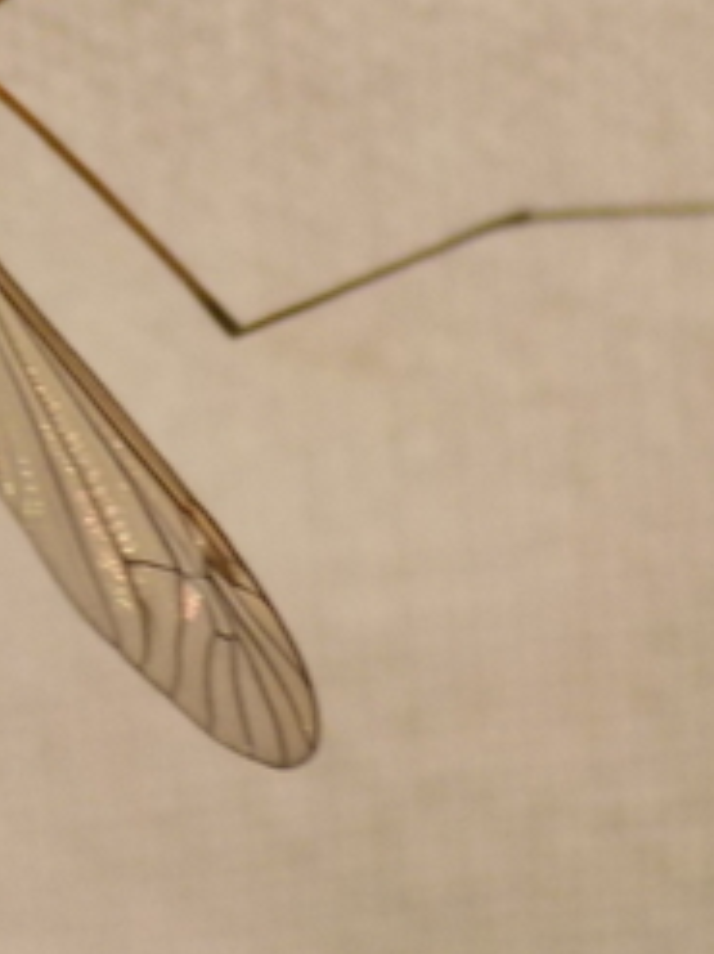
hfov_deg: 3.6
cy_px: 220
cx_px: -71
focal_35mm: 408
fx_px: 11230
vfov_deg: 4.9
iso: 140
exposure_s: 1/30
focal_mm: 20.9
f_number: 4.8
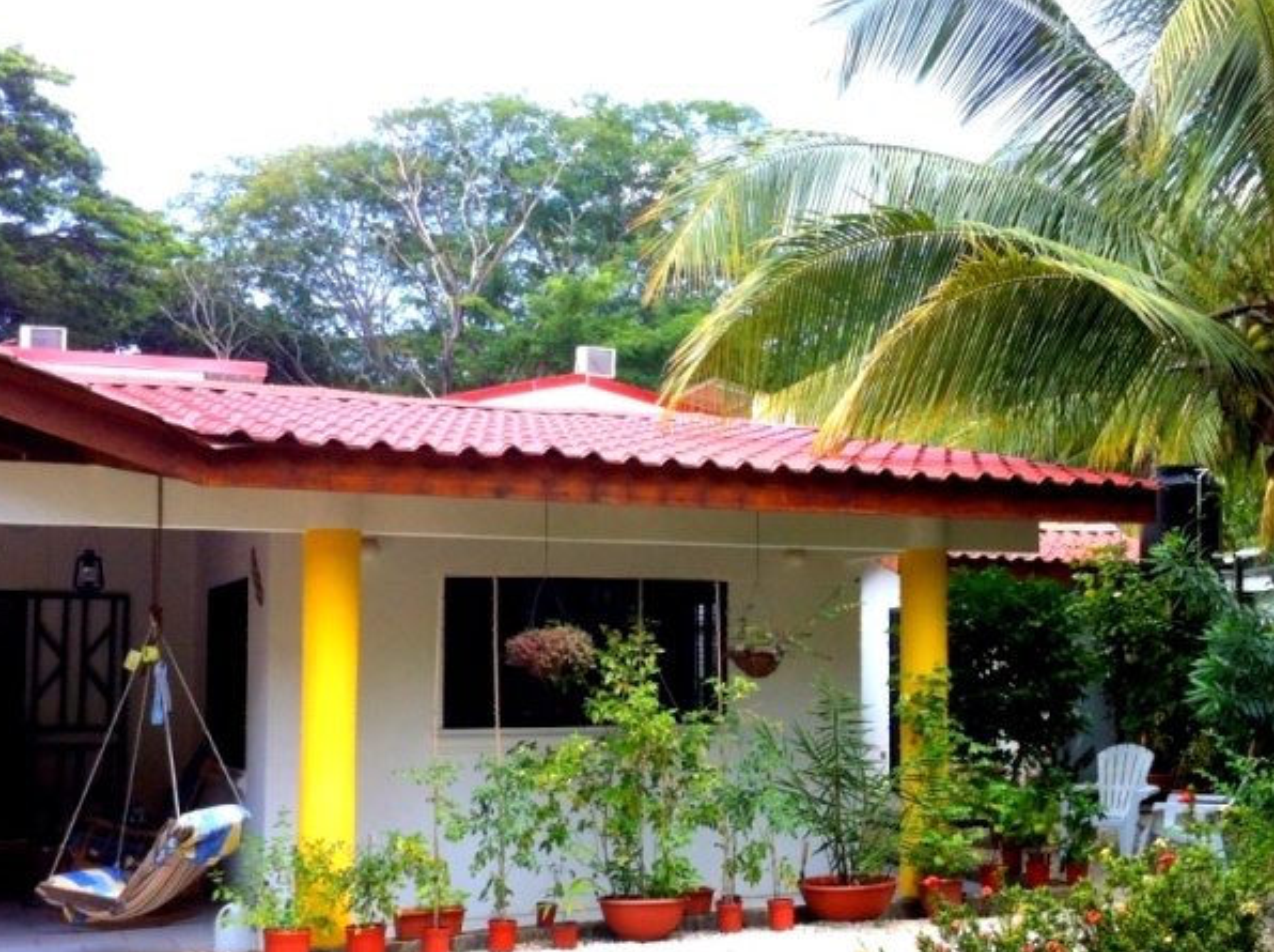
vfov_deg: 30.7
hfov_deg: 40.5
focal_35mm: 47
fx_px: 1727
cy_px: 586
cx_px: 675
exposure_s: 1/311
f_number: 2.8
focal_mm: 3.85
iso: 80
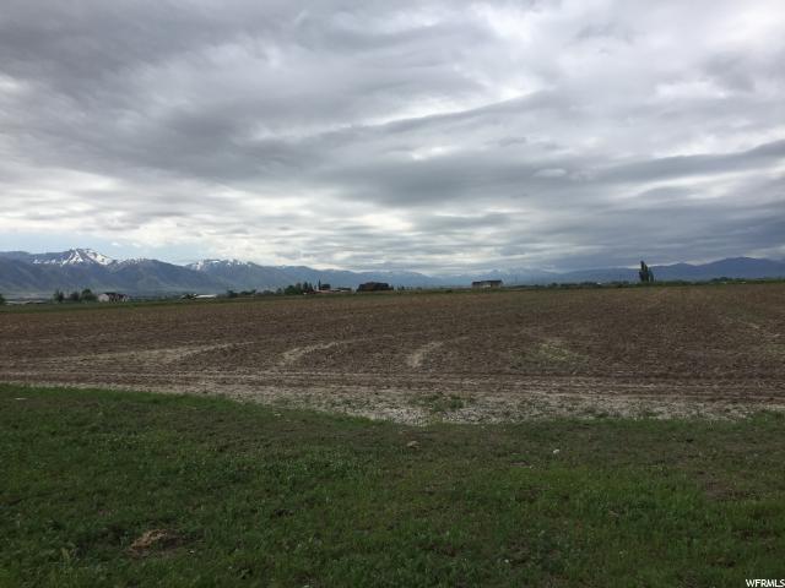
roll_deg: +3.5
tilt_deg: +1.8
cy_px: 294
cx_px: 392
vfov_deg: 48.2
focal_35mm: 29
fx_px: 658
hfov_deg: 61.7
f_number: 2.2
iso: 32
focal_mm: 4.15
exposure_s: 1/2825
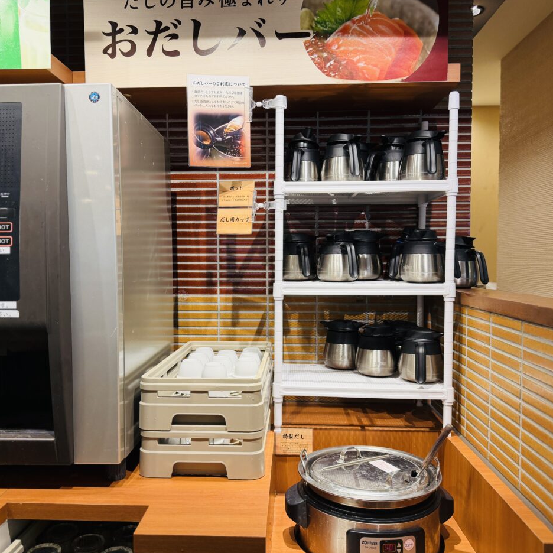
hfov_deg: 55.6
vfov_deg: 55.6
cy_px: 281
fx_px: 524
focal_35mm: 29
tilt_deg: -2.8
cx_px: 262
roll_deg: +0.4
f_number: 1.78
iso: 160
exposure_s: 1/100
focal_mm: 6.76
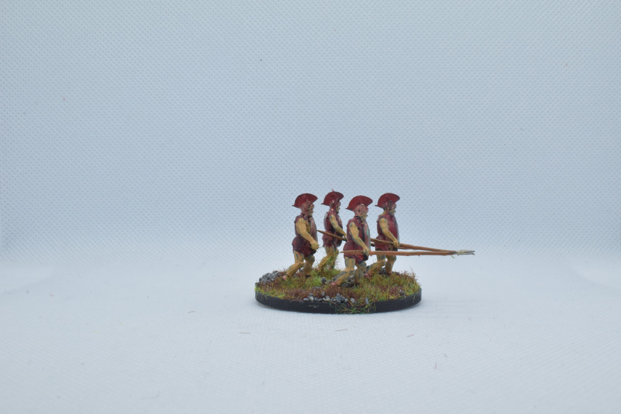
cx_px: 317
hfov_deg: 46.9
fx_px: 716
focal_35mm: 42
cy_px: 206
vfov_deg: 32.2
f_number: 25
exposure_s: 1/60
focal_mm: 27
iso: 800
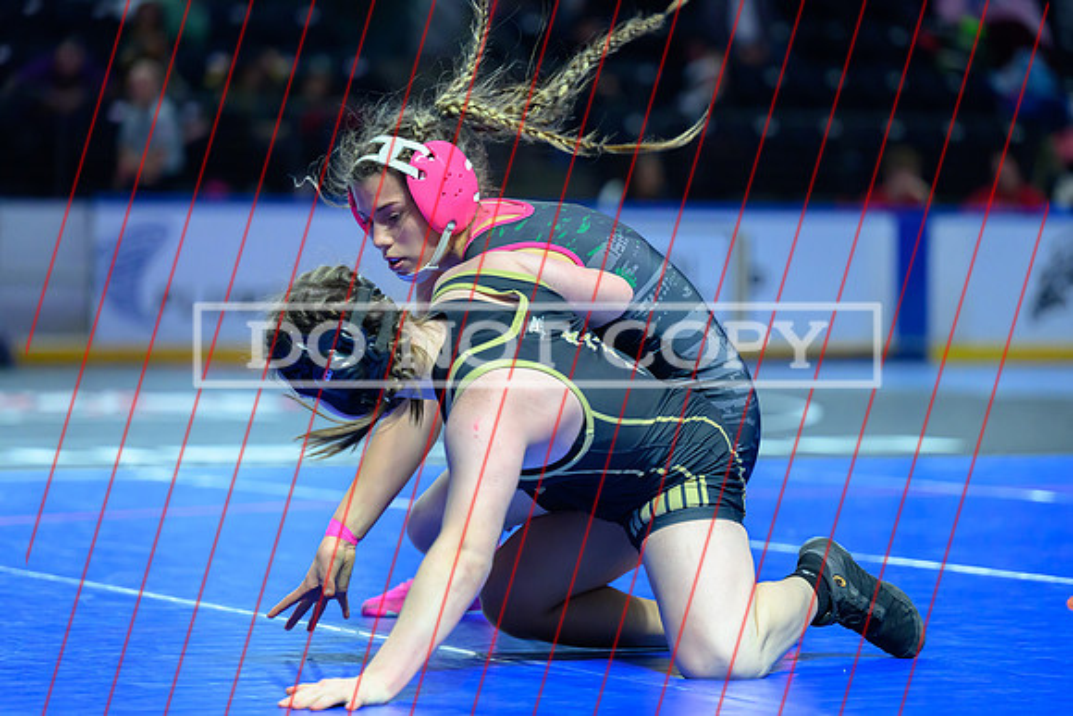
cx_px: 590
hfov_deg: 14.2
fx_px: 4309
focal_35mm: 145
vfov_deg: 9.5
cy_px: 387
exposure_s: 1/800
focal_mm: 130
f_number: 2.8
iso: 4000
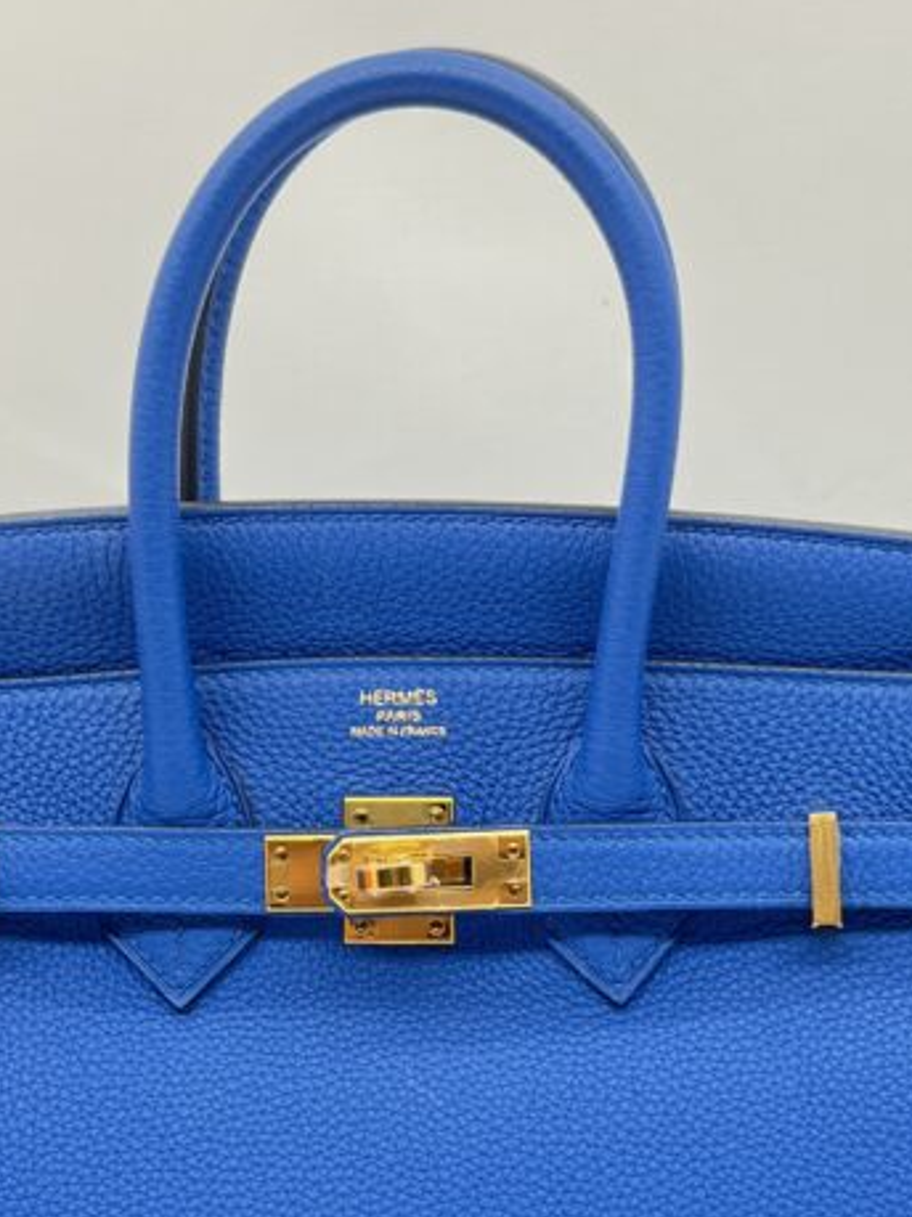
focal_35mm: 58
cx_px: 440
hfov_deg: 25.2
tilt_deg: -16.3
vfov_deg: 32.7
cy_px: 899
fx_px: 2038
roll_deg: -0.4
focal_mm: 5.7
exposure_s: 1/100
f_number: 1.5
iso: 80
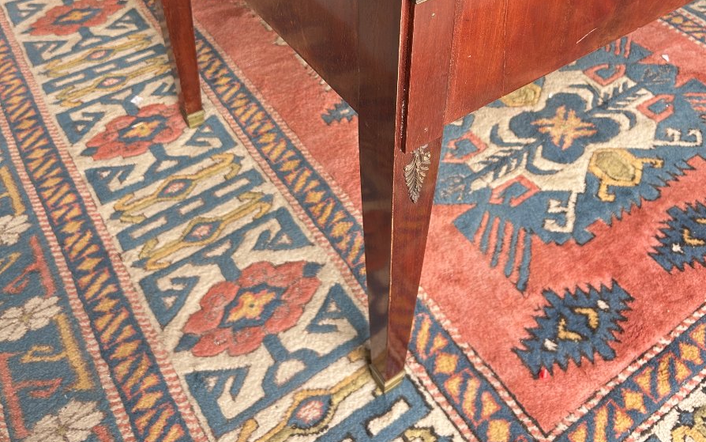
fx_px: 712
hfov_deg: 52.7
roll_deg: -1.3
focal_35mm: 37
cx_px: 355
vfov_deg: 32.9
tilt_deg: -37.7
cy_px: 53
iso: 125
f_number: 1.5
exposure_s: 1/121
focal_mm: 5.7
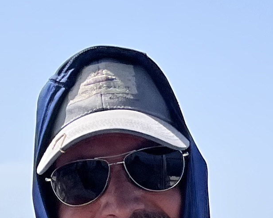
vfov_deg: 8.7
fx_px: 1341
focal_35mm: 166
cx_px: 96
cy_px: 479
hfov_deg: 11.6
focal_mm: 5.1
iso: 50
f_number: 1.6
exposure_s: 1/5556
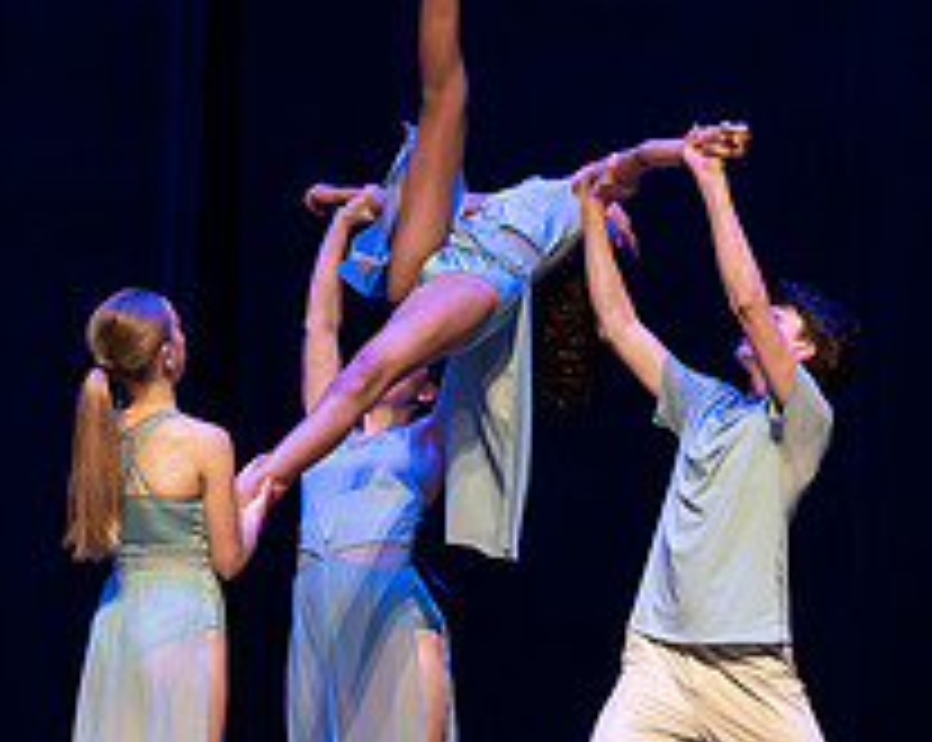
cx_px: 579
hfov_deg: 7.8
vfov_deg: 6.2
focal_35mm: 249
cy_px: 377
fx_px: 6859
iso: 3200
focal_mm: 66
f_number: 2.8
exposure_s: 1/640
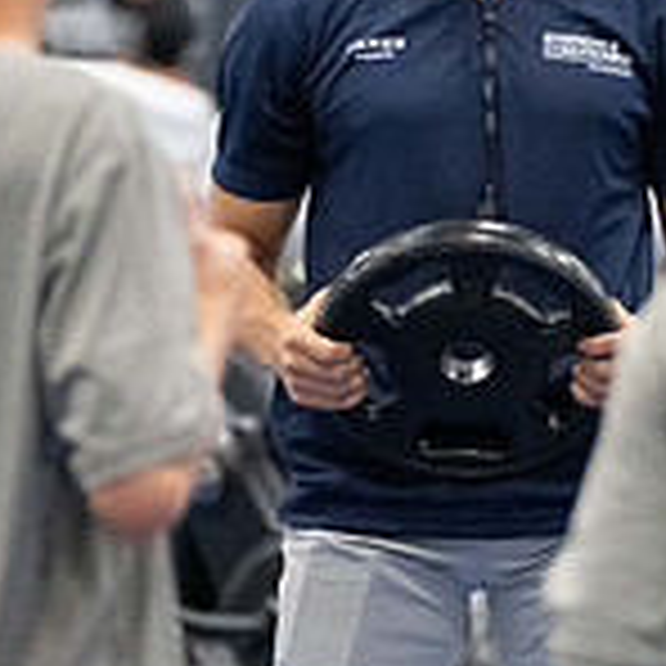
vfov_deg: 3.7
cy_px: 194
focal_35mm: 478
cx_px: 458
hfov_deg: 3.7
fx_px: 10405
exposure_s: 1/320
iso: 6400
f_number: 2.8
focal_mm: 125
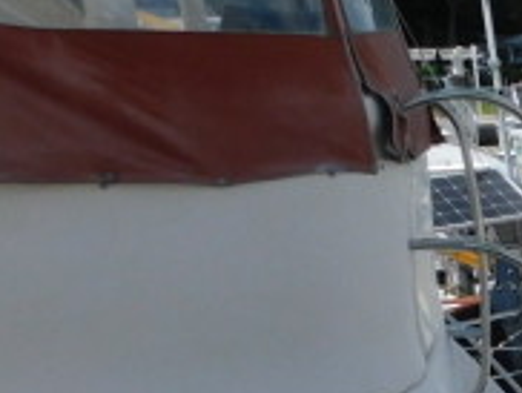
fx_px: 1525
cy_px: 528
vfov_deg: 14.0
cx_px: 1050
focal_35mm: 101
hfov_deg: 15.5
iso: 125
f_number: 6
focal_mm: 4
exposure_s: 1/800
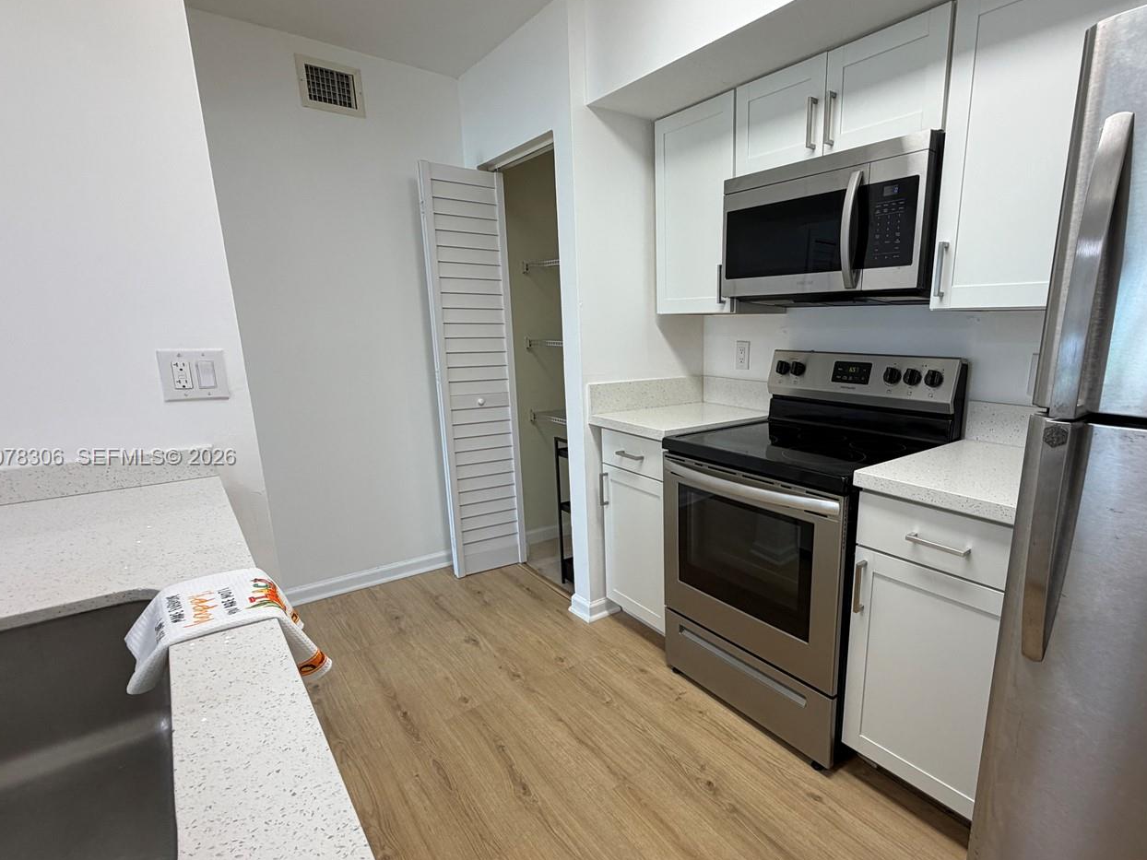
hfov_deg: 86.7
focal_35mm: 18
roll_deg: +0.5
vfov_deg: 71.5
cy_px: 458
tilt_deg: -13.7
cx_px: 686
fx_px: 596
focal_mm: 2.22
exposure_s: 1/120
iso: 125
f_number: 2.2
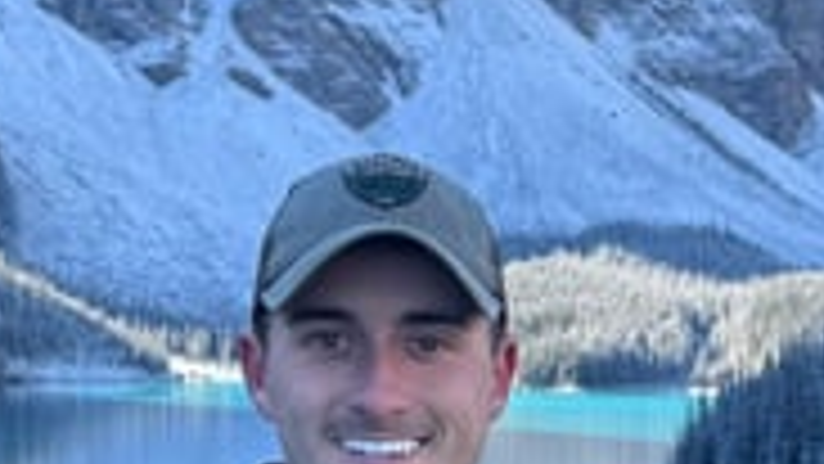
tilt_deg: -7.2
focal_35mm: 110
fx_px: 2404
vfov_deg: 10.8
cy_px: 586
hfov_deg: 19.4
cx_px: 581
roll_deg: -1.5
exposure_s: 1/888
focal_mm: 6.76
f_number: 1.78
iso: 80
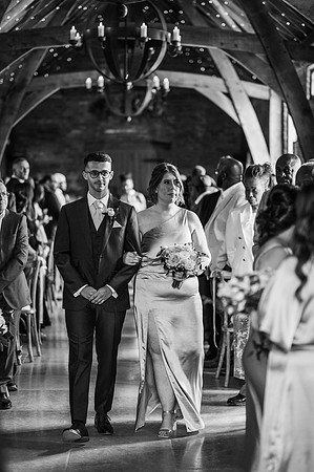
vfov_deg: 23.9
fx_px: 1115
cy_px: 236
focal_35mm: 85
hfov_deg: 16.0
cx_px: 157
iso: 800
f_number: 1.8
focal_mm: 85
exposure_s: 1/200
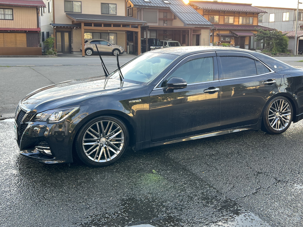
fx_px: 341
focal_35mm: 39
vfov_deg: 36.6
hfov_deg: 47.8
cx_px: 167
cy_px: 83
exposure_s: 1/121
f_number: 1.5
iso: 50
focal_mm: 5.7
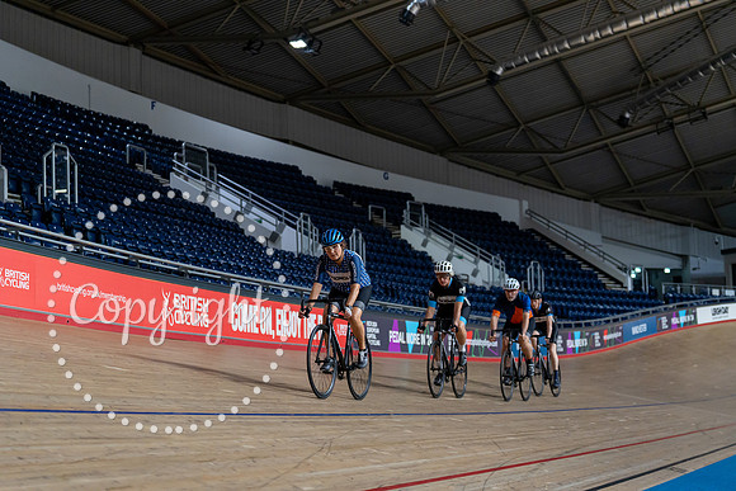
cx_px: 368
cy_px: 246
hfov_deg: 28.8
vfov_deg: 19.5
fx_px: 1431
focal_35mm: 70
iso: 3200
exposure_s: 1/800
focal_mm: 70
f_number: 2.8
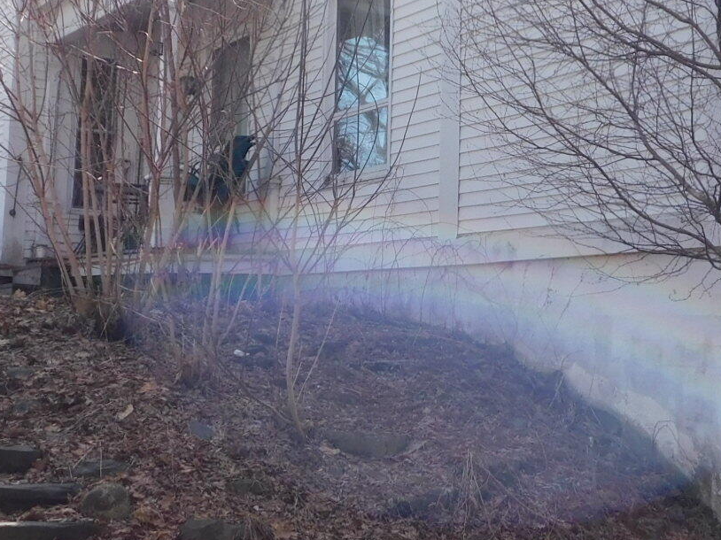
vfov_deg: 21.8
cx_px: 405
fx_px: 1395
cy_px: 150
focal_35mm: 67
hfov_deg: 29.0
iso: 125
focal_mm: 4.1
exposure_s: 1/800
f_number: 3
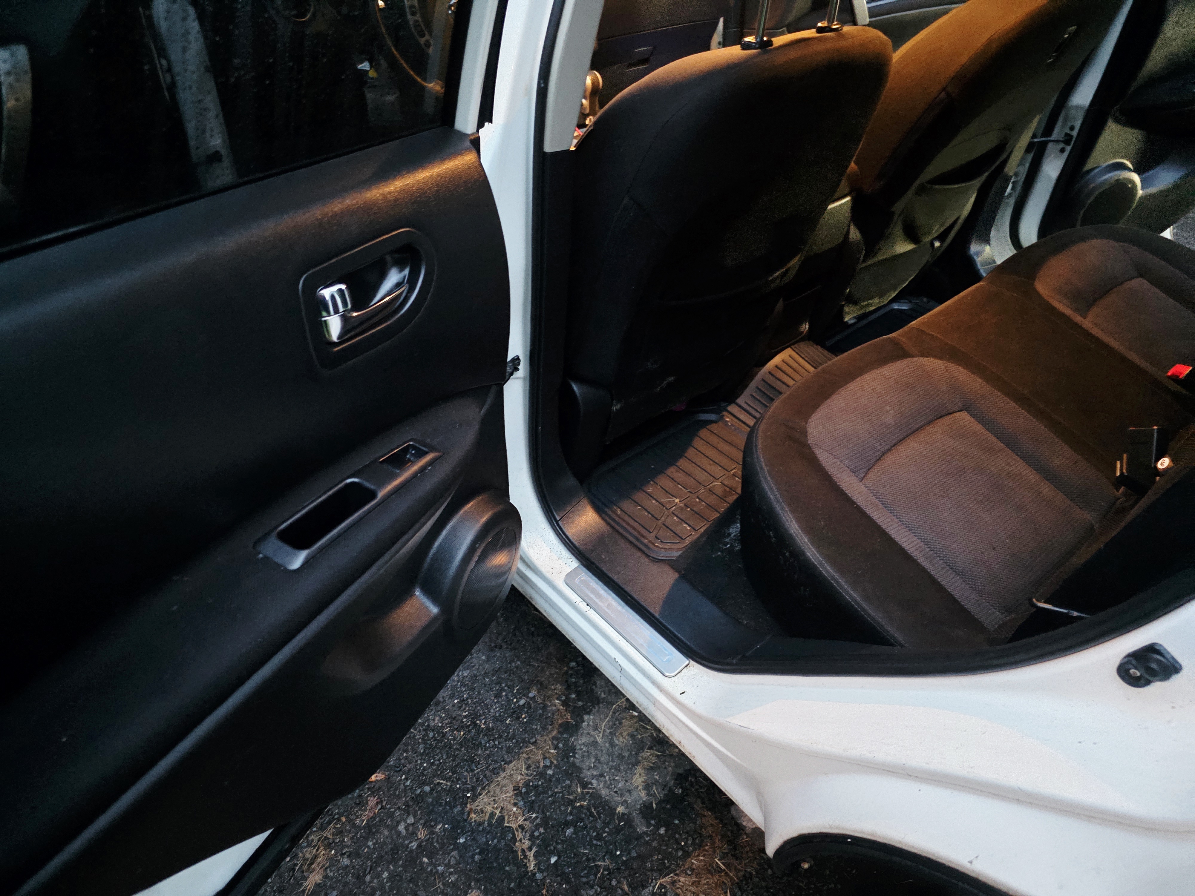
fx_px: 794
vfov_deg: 58.9
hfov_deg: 73.9
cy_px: 448
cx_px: 598
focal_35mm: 23
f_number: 1.7
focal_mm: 6.3
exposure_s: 1/15
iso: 5000
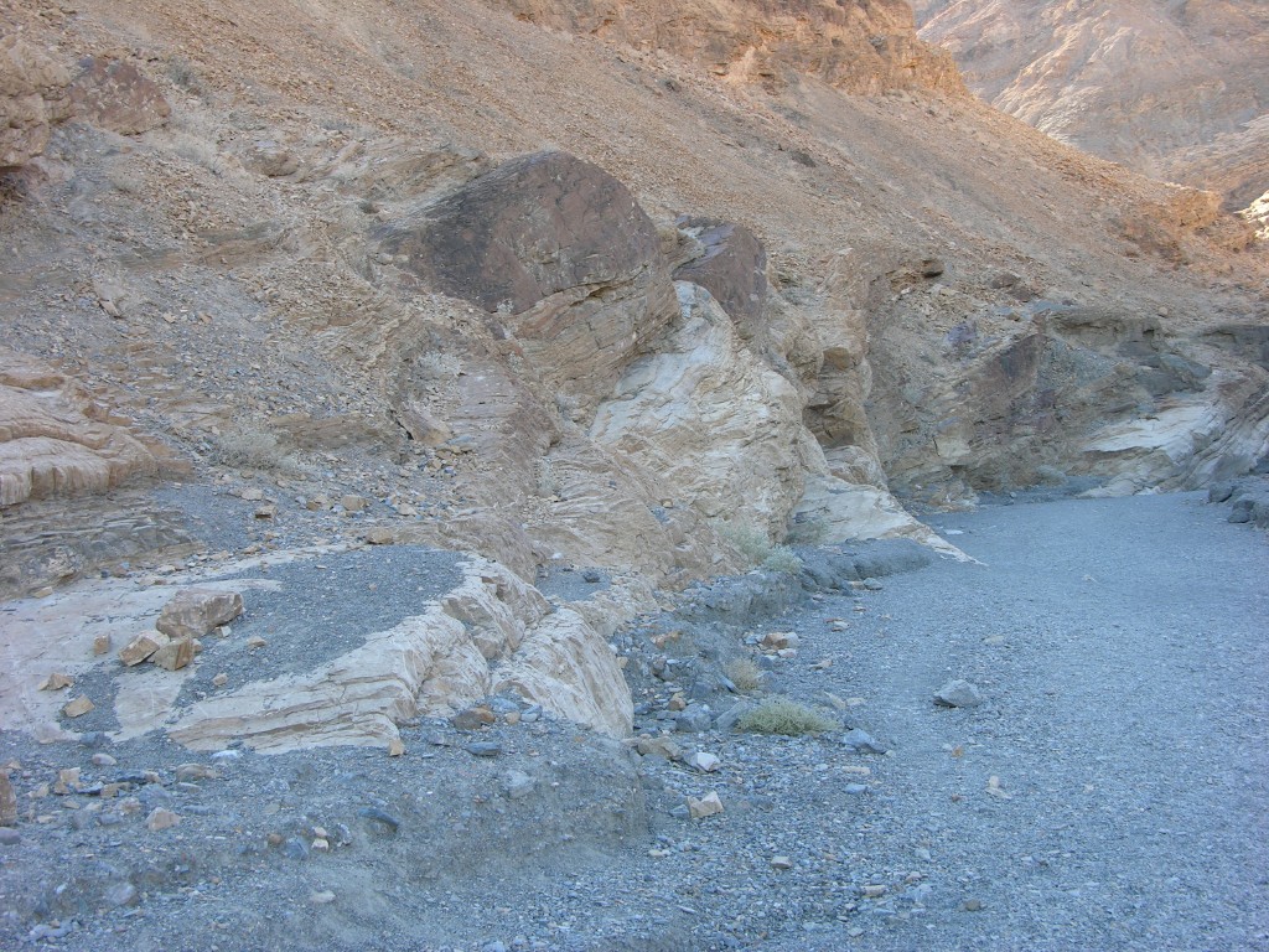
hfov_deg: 38.2
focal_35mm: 50
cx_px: 634
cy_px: 476
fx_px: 1833
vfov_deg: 29.1
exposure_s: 1/62.5
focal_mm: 12.7
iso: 50
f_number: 3.8
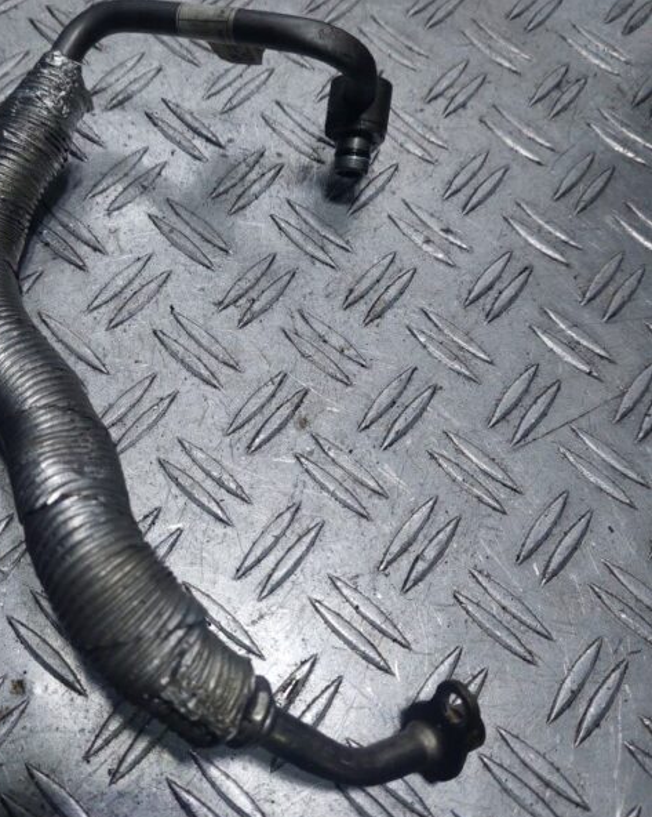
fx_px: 797
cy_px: 418
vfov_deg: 54.2
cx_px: 241
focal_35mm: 33
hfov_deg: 44.1
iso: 64
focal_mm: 5.23
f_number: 1.8
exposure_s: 1/100
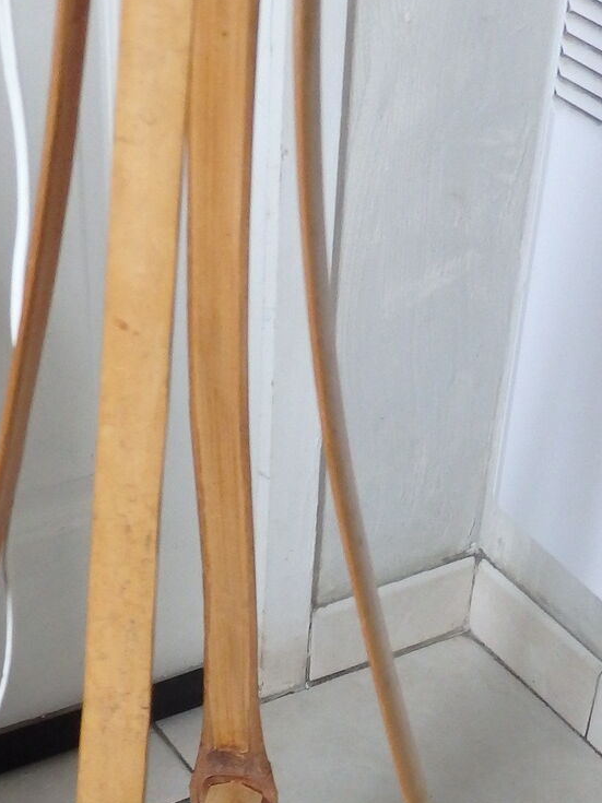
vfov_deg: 26.5
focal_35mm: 68
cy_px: 859
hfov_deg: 21.5
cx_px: 198
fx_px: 1577
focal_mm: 4.5
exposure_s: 1/30
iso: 500
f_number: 3
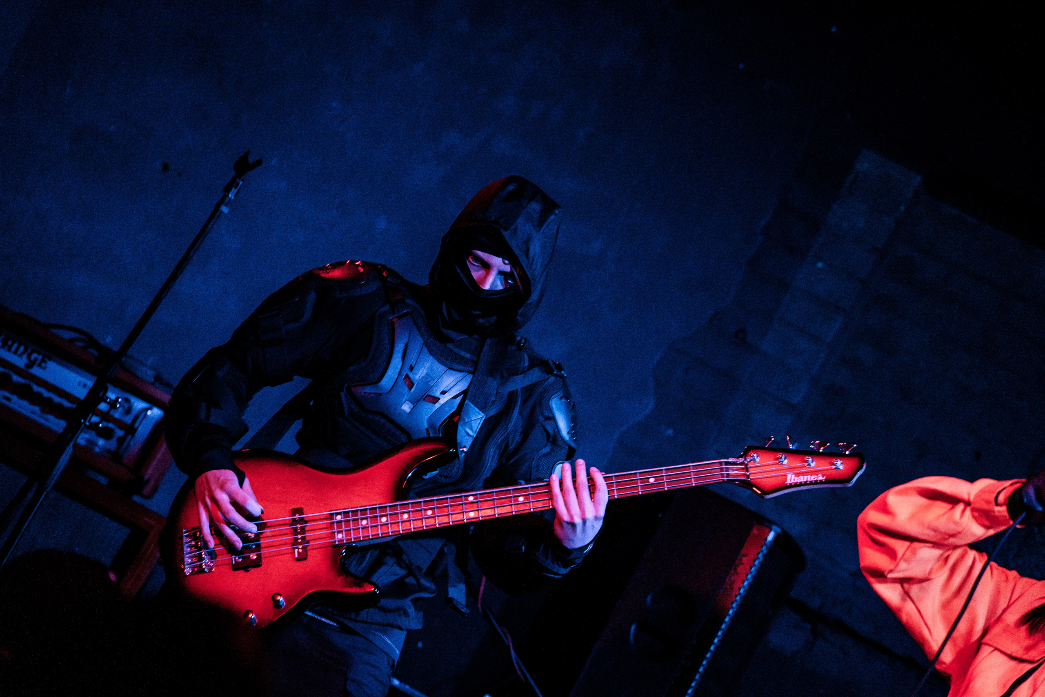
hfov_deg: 15.5
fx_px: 3832
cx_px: 522
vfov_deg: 10.4
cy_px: 348
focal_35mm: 132
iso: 6400
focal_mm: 132
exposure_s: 1/125
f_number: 3.5
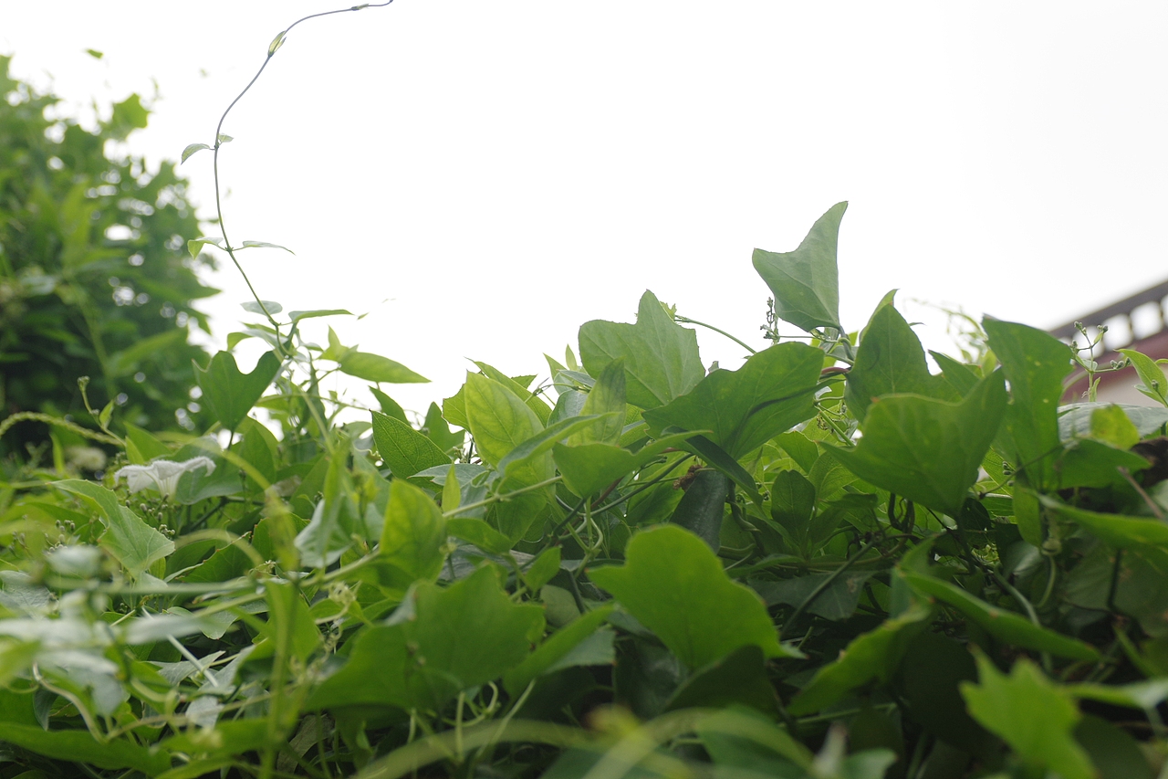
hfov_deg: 40.3
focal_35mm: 49
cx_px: 584
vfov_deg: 27.5
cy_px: 390
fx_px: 1589
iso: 400
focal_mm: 33
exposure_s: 1/160
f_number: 4.5
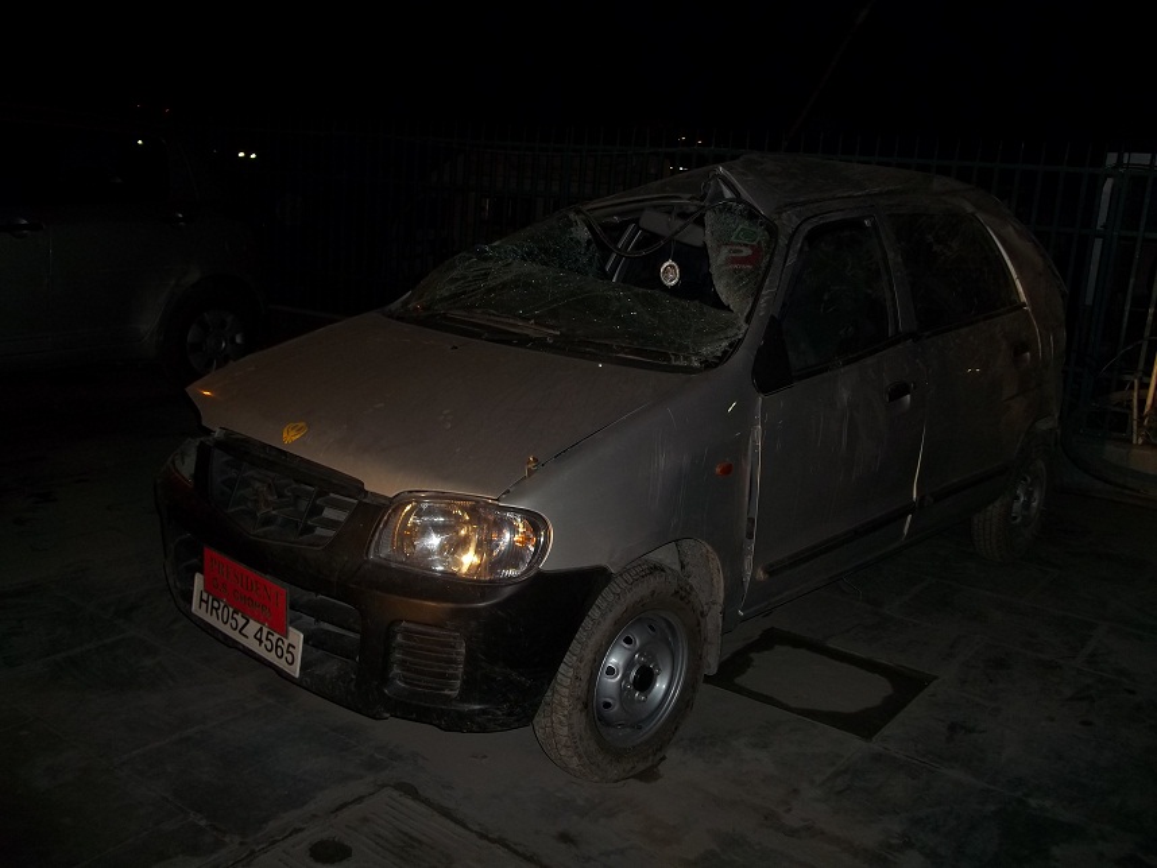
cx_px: 578
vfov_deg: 44.2
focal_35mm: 32
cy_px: 434
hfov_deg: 56.8
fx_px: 1070
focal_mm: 5.7
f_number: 2.9
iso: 64
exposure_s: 1/30
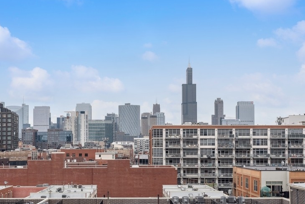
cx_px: 128
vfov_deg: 31.2
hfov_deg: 45.3
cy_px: 91
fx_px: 364
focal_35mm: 43
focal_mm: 35
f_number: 8
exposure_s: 1/640
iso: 1000
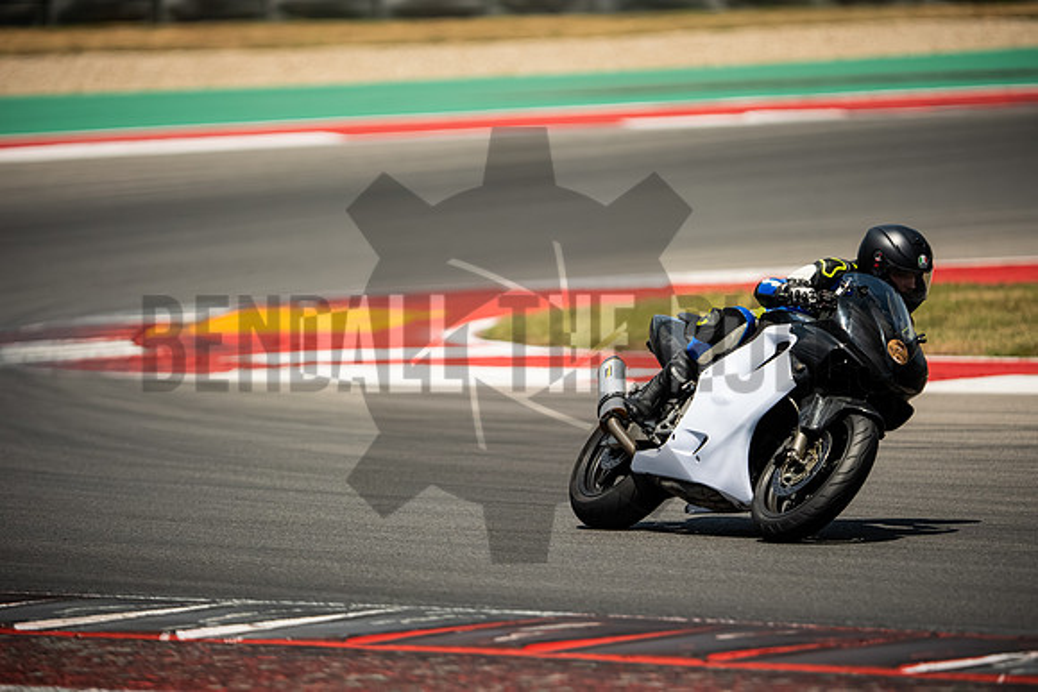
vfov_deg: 4.6
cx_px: 519
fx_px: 8652
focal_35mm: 300
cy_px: 346
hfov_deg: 6.9
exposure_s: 1/2000
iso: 1600
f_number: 2
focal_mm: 200
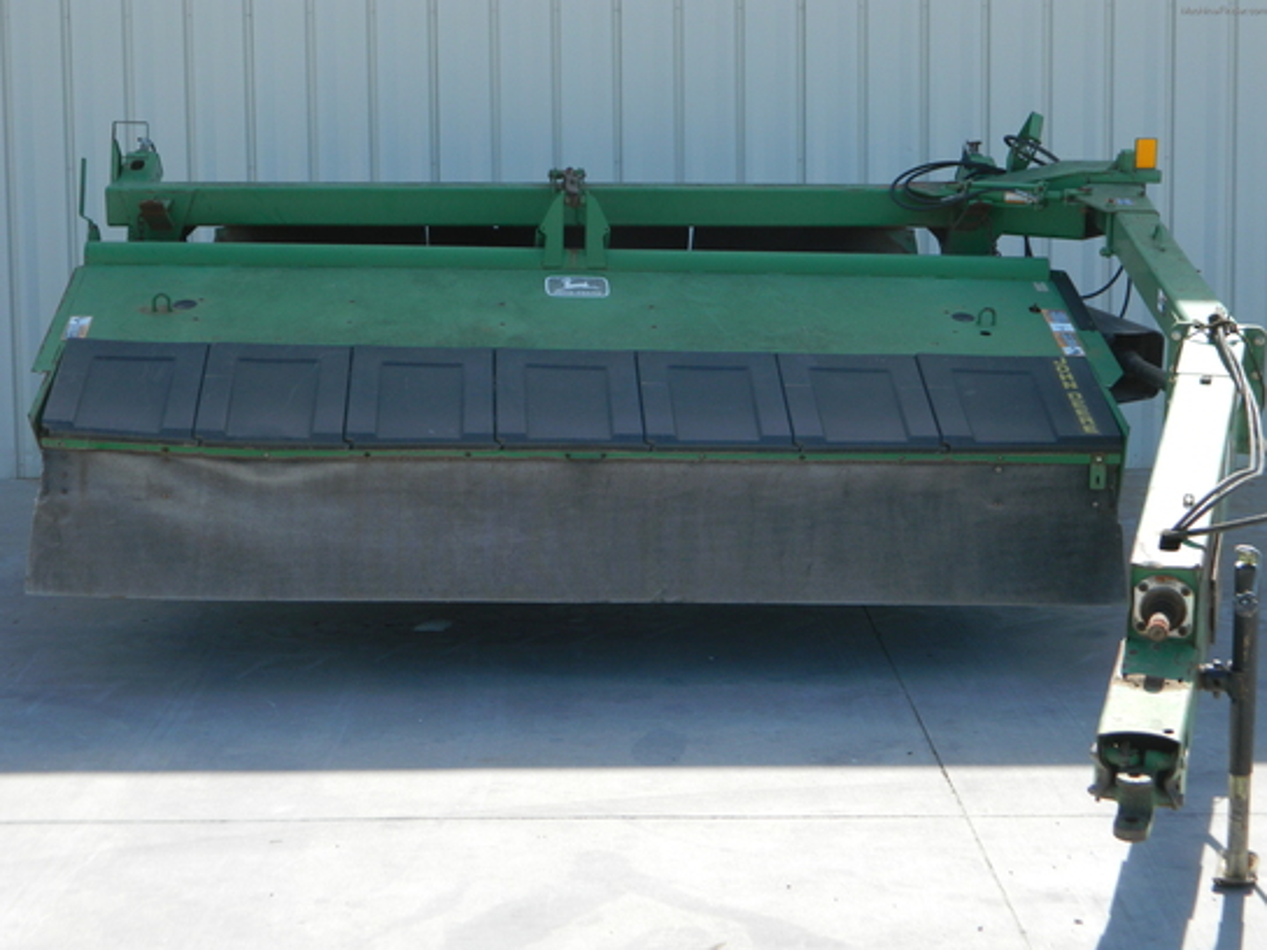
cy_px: 475
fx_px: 2562
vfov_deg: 21.0
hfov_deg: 27.8
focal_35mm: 70
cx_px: 634
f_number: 4
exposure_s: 1/400
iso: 80
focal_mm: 12.6
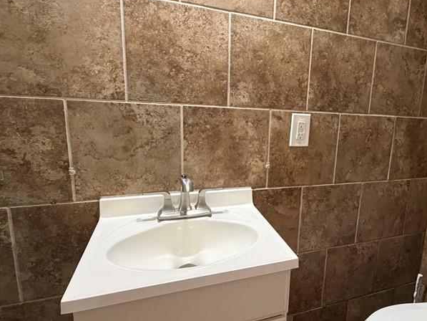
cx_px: 297
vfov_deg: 56.8
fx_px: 296
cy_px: 162
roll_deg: -3.8
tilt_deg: -11.6
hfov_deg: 68.8
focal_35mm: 24
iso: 400
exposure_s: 1/60
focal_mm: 2.22
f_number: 2.2
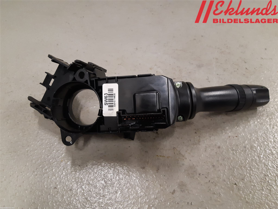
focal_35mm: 26
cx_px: 139
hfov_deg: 67.3
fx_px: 209
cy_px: 104
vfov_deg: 53.1
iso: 200
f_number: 1.7
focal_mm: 3.93
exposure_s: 1/50
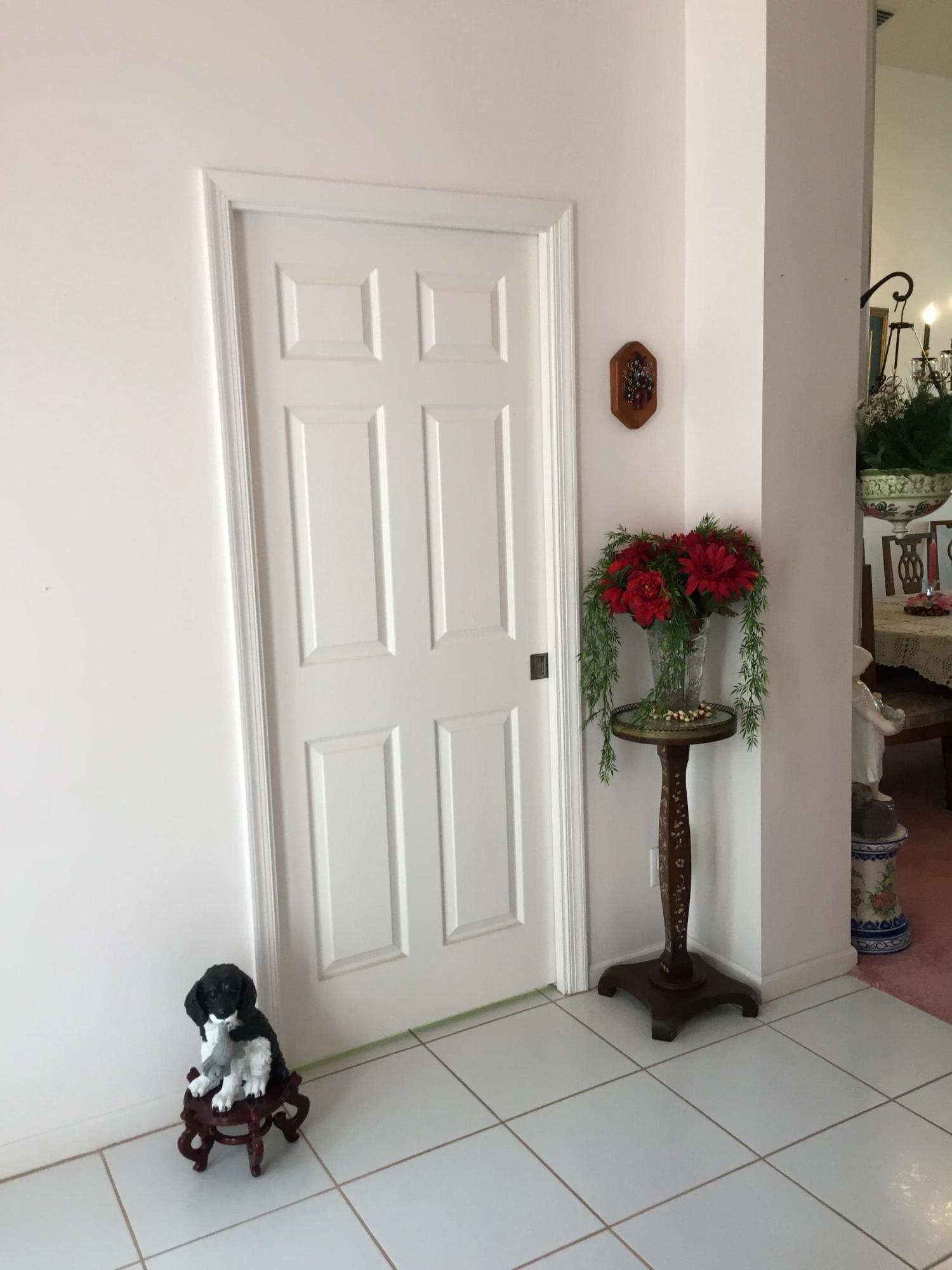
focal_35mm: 29
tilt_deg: -9.7
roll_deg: +1.7
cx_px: 476
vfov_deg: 61.7
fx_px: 1063
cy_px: 635
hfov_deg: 48.2
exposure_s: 1/33
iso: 40
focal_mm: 4.15
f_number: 2.2
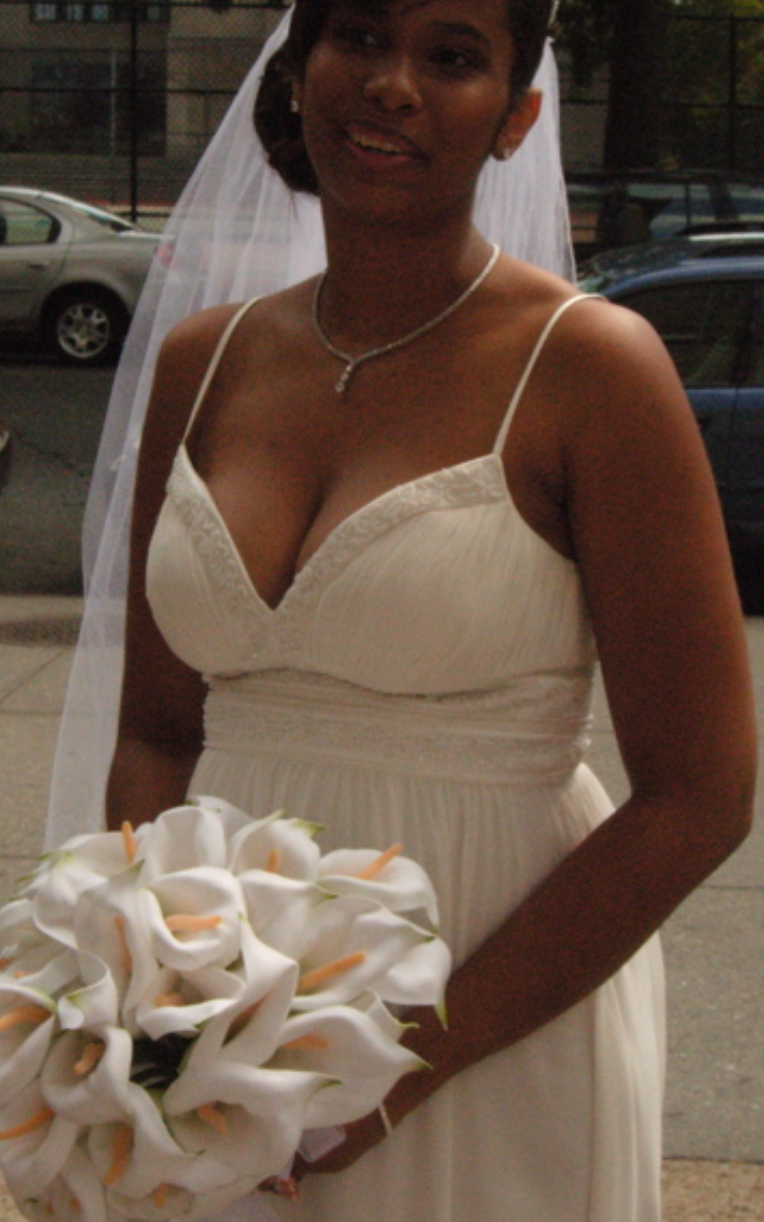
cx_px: 410
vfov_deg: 26.8
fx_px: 2565
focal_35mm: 77
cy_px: 544
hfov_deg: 16.9
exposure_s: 1/1024
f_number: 7.7
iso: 400
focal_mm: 12.9
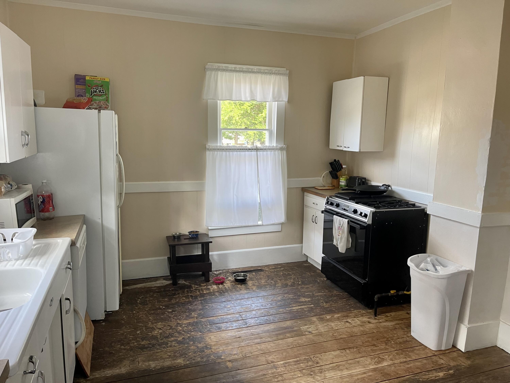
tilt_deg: -10.9
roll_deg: -1.4
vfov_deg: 53.1
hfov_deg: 67.3
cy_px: 192
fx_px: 383
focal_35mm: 26
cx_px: 255
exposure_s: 1/84
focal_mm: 5.1
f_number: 1.6
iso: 125
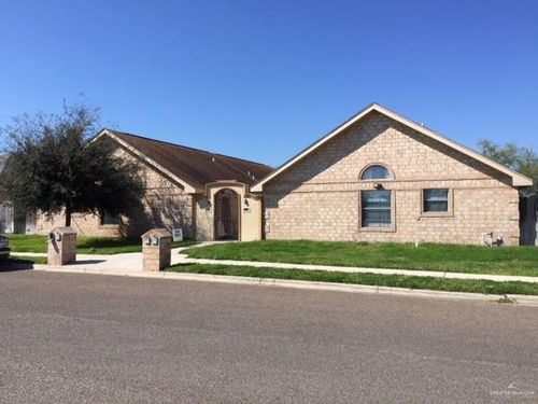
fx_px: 451
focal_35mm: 29
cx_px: 269
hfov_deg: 61.7
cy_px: 202
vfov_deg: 48.2
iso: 32
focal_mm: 4.15
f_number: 2.2
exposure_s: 1/2198
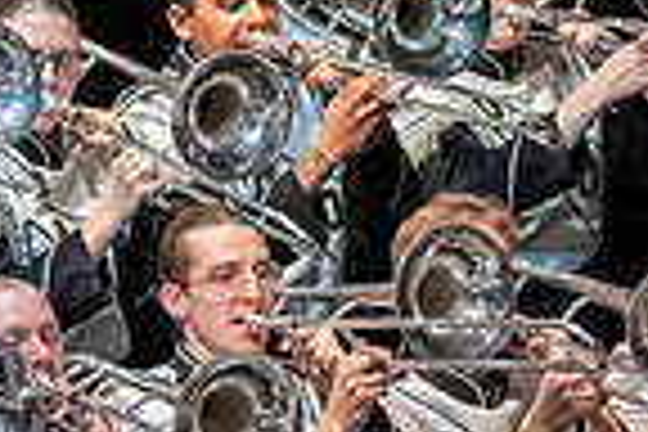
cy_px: 45
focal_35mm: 1052
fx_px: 18935
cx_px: 1233
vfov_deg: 1.3
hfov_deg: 2.0
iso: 5000
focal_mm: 175
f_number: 4
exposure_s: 1/500
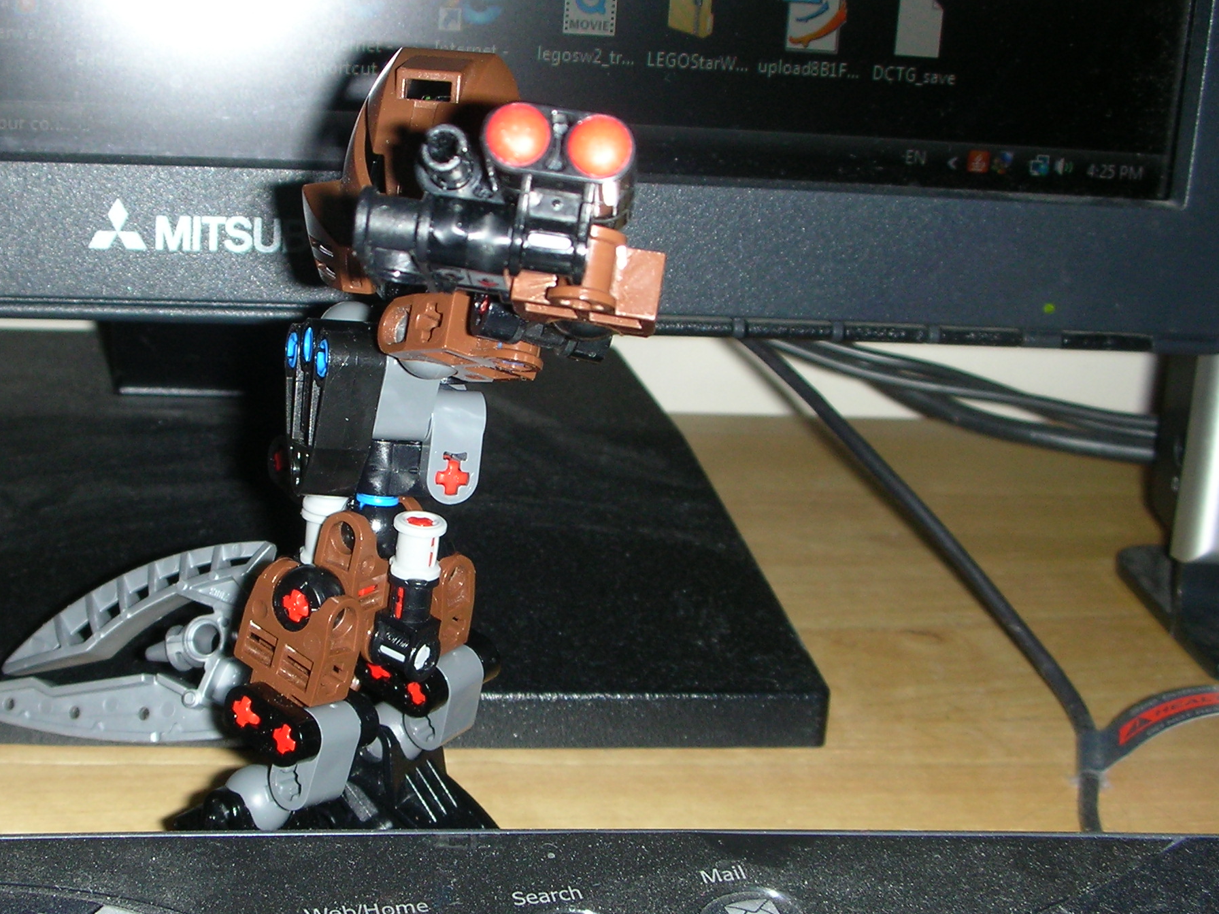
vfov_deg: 26.5
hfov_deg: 34.5
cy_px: 496
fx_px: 1937
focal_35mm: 55
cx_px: 375
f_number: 3
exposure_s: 1/60.1
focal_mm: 5.8
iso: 50
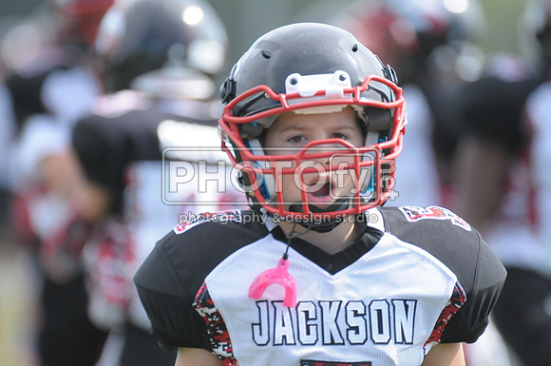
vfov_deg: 2.3
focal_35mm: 600
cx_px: 276
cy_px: 183
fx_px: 9170
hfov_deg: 3.4
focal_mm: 400
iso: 1600
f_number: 4
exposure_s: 1/3200
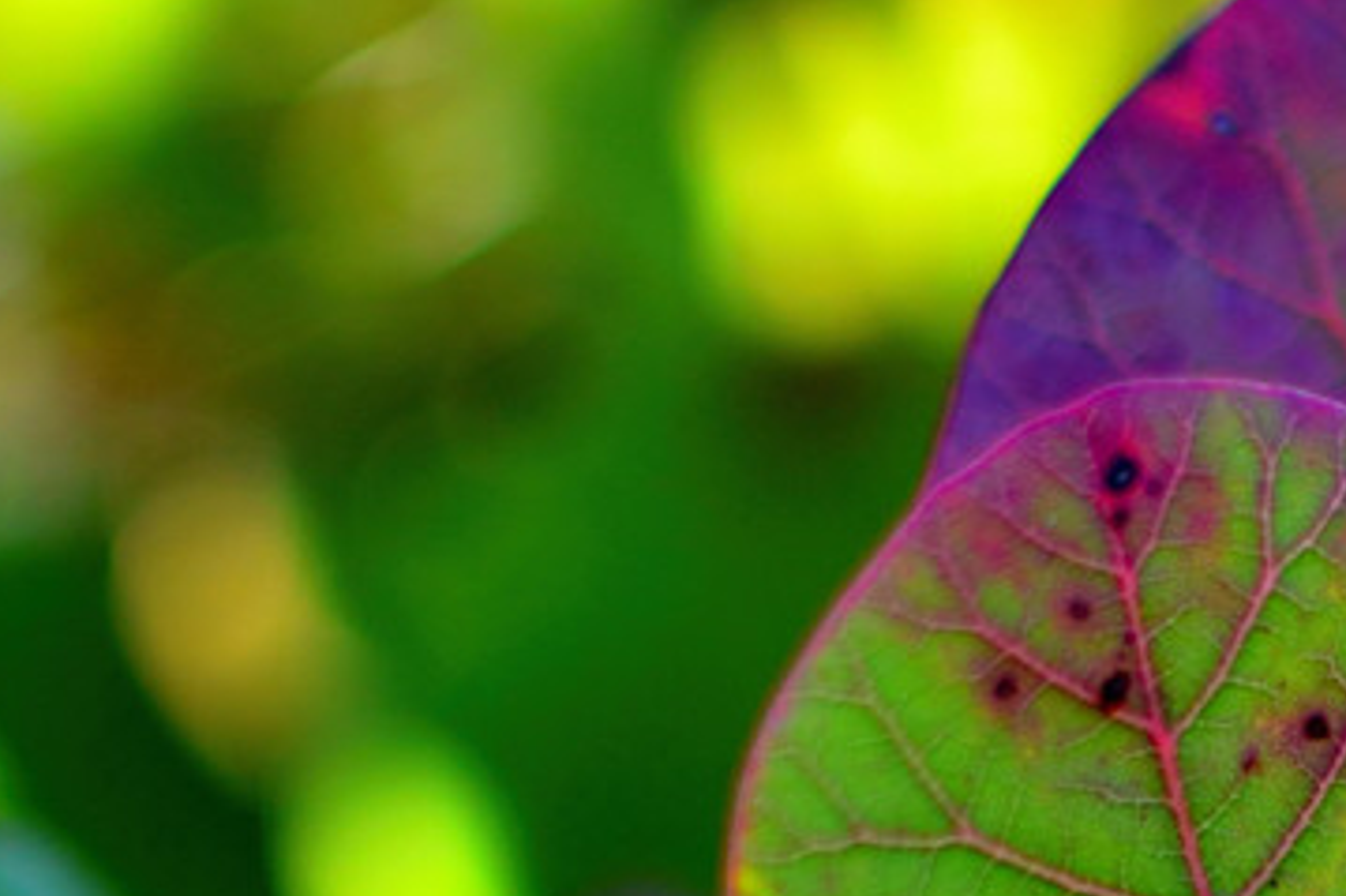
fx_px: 9847
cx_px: 1768
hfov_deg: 7.7
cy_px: 1966
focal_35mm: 264
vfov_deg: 5.1
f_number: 2
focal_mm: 35
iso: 200
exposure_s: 1/640
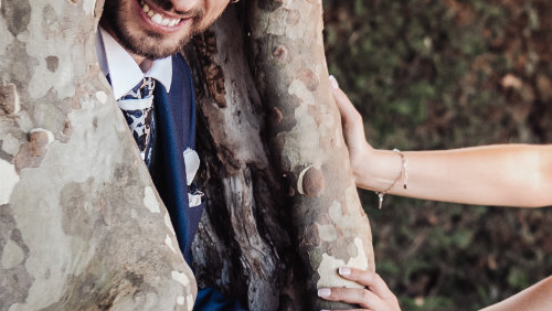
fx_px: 2182
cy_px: 66
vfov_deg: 8.1
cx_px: 480
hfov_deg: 14.3
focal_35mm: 149
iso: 320
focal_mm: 44
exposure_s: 1/100
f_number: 4
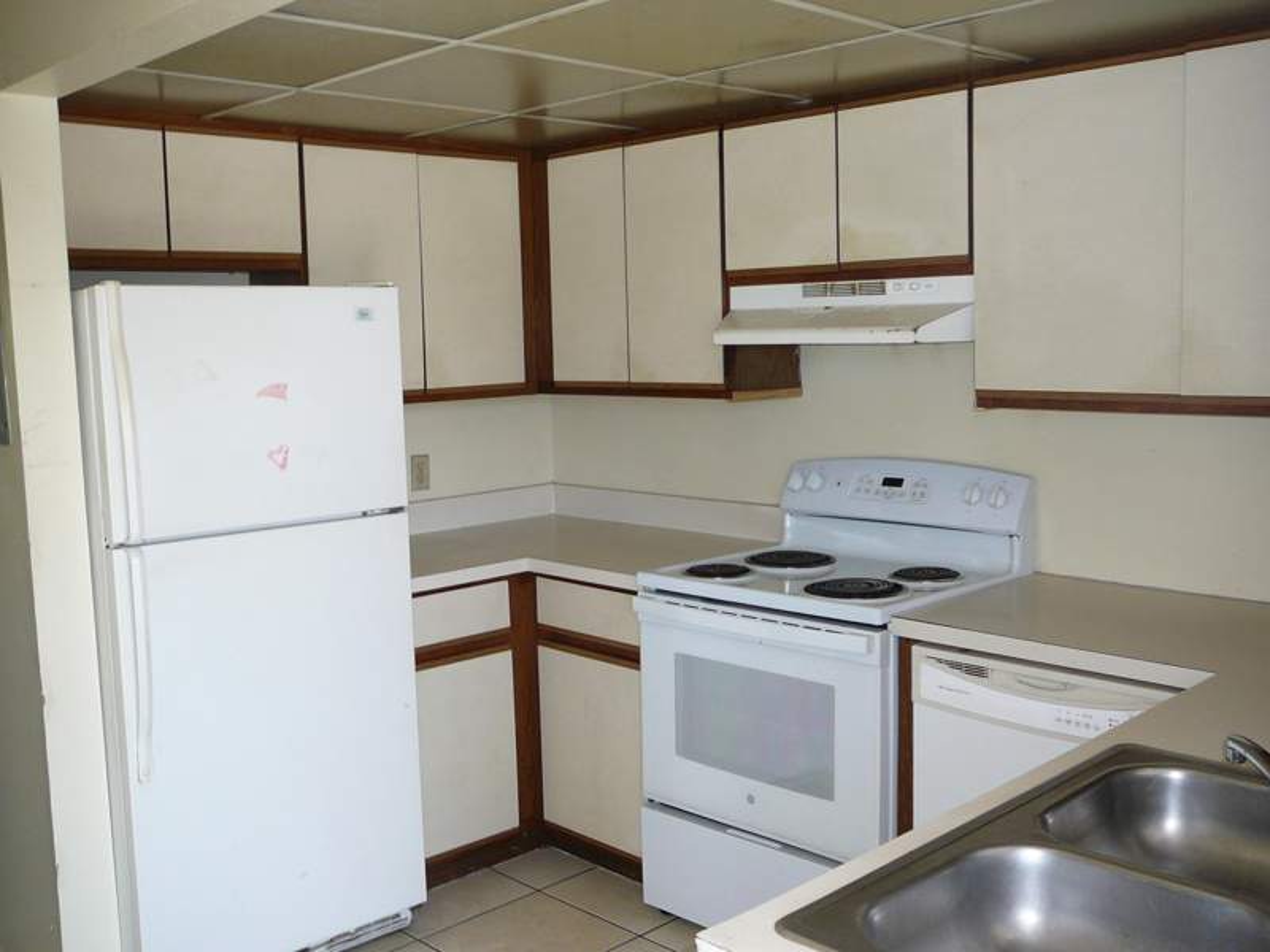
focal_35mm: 35
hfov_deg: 52.6
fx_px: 1284
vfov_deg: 40.7
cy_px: 476
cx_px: 635
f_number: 2.8
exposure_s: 1/60
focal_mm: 5.2
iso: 100
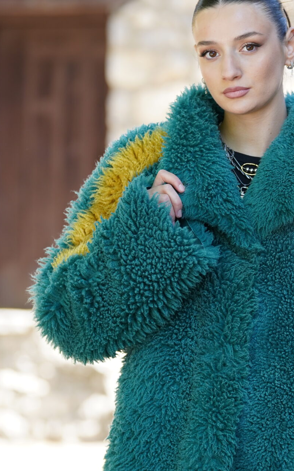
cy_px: 265
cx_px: 229
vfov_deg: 9.8
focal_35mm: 214
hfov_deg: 6.1
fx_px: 2742
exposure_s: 1/320
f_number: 2.8
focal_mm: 104
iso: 320
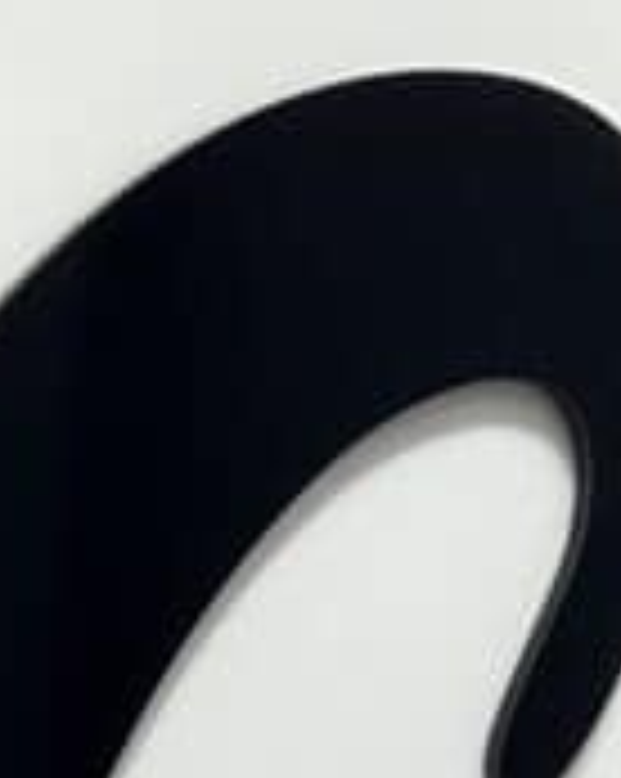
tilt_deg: -24.0
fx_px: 3199
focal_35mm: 139
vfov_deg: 10.5
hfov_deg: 10.3
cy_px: 2222
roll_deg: -1.1
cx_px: -562
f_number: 1.78
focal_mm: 6.86
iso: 200
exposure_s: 1/100
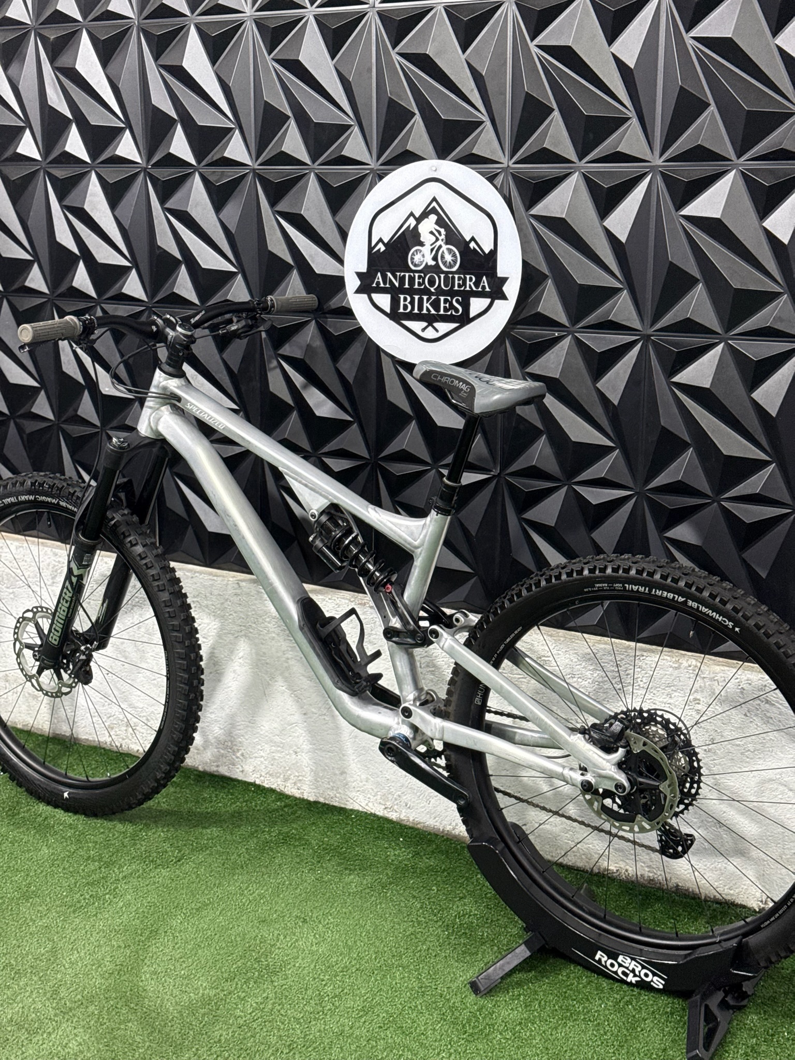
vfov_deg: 39.7
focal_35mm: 48
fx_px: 1470
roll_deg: -1.7
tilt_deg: -12.6
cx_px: 398
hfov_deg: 30.3
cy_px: 530
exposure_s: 1/60
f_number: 1.78
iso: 200
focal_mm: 6.76
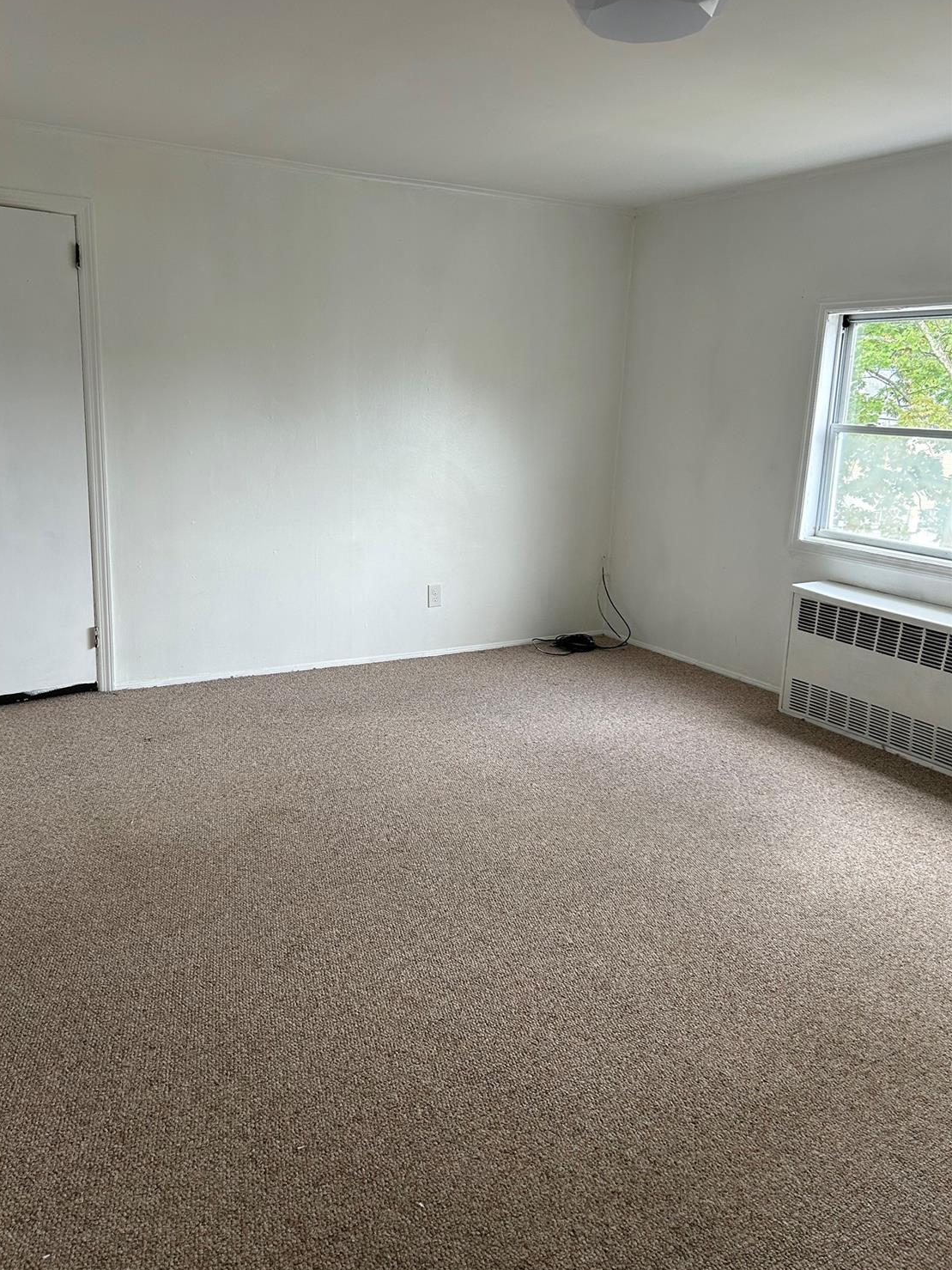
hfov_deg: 51.3
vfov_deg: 65.3
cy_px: 635
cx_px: 458
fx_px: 990
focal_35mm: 27
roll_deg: -3.0
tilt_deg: -12.5
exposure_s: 1/121
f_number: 1.5
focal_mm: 5.7
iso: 80
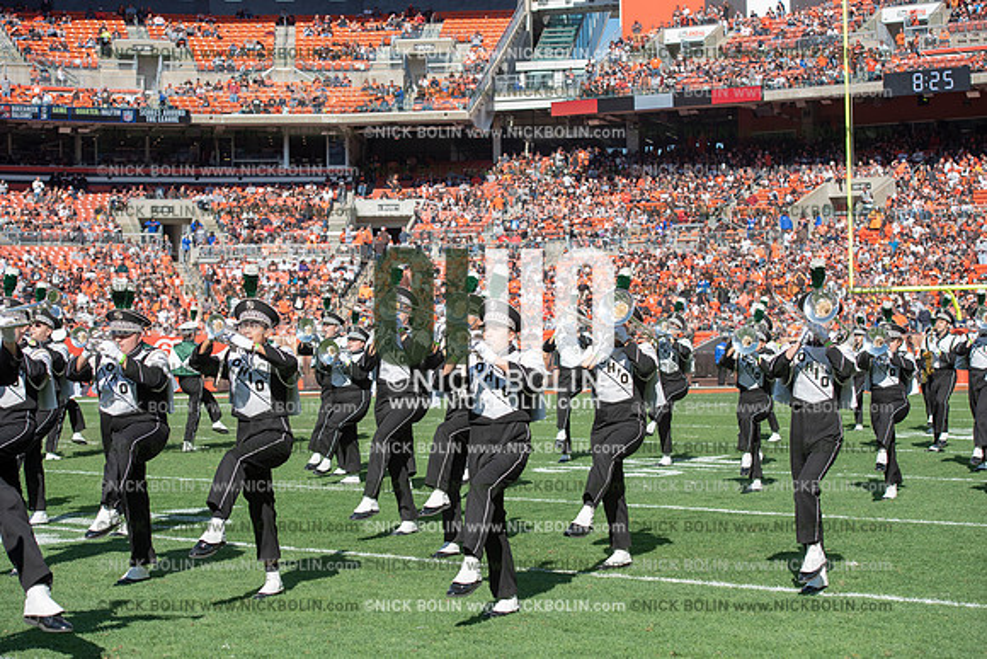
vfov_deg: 19.5
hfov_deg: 28.8
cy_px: 330
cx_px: 494
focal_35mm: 70
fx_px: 1920
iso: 400
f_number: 5
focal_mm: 70
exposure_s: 1/2000
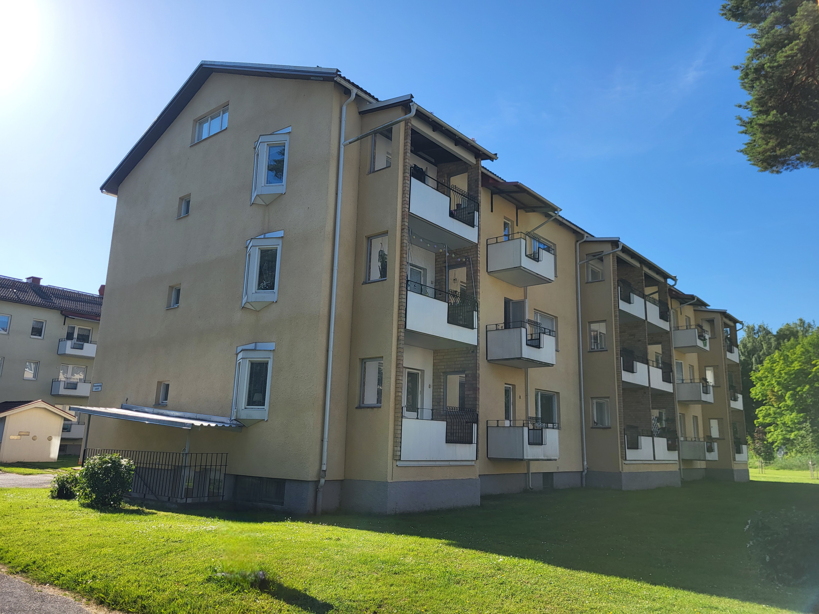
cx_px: 410
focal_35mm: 26
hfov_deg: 67.3
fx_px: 615
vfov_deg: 53.1
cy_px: 307
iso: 40
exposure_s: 1/2500
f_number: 1.8
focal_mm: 5.4
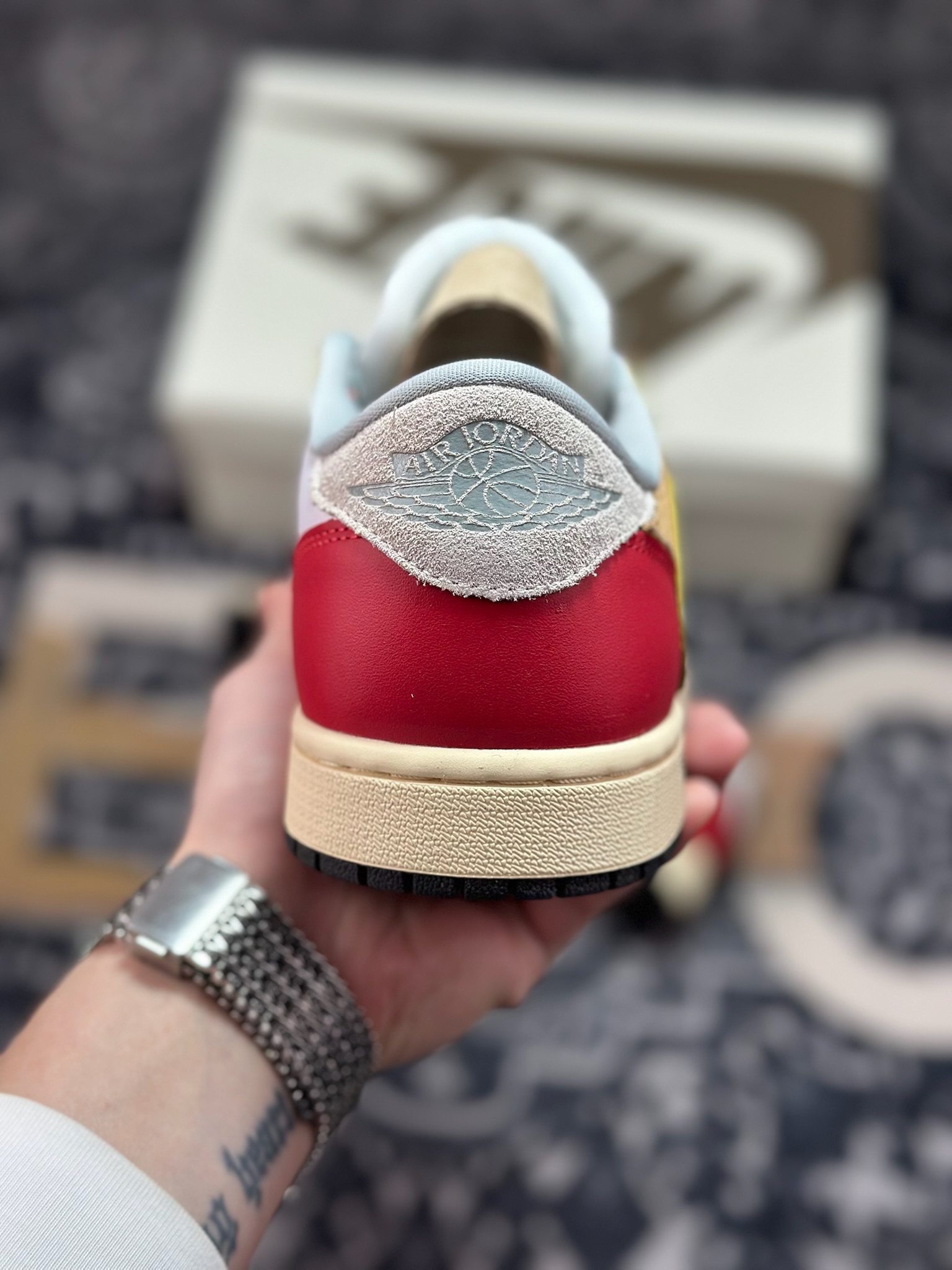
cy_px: 635
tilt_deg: -58.8
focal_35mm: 48
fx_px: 1760
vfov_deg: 39.7
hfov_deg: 30.3
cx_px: 476
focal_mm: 6.86
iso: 80
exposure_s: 1/911
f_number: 1.78
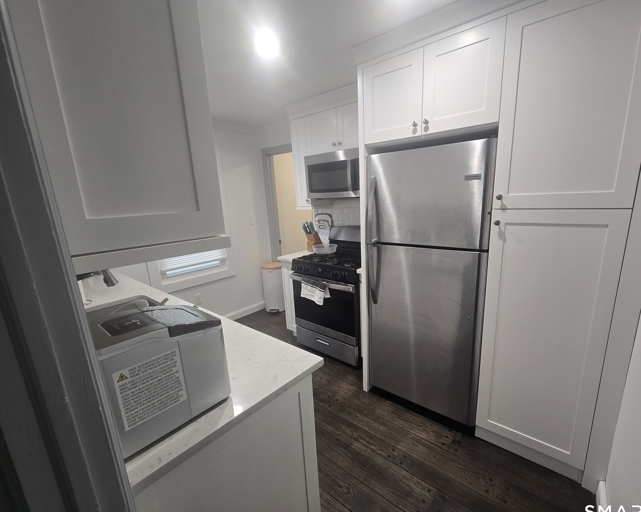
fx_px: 266
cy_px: 259
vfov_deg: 88.0
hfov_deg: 100.6
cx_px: 336
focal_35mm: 14
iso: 160
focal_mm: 2.2
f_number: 2.2
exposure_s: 1/60
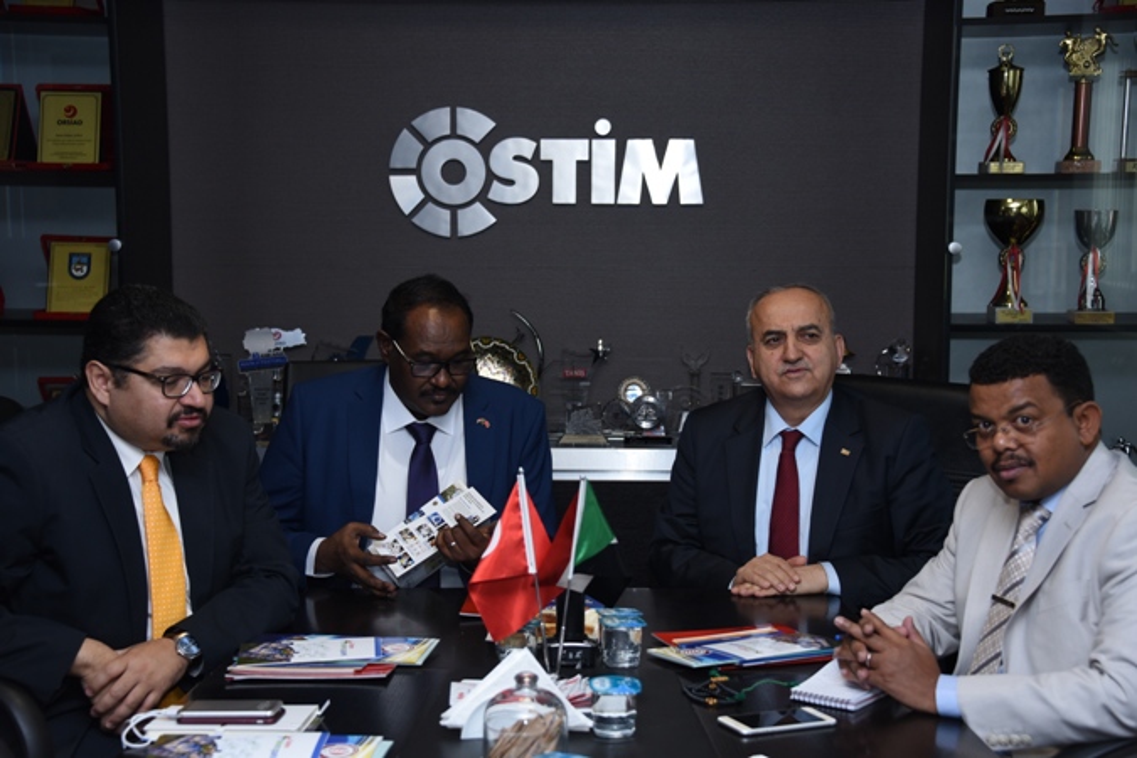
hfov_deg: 32.4
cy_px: 379
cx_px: 568
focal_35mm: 62
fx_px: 1958
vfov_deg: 21.9
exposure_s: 1/125
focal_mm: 62
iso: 800
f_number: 4.8
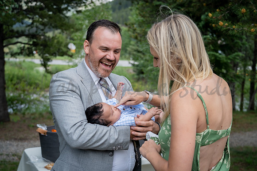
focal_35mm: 44
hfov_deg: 44.5
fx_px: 314
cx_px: 128
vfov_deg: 30.5
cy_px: 86
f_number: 4
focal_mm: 44
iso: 500
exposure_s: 1/800
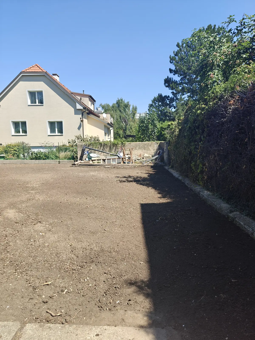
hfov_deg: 58.9
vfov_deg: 73.9
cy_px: 170
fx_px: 226
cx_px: 128
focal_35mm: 23
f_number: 1.6
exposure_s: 1/676
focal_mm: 6.06
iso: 50
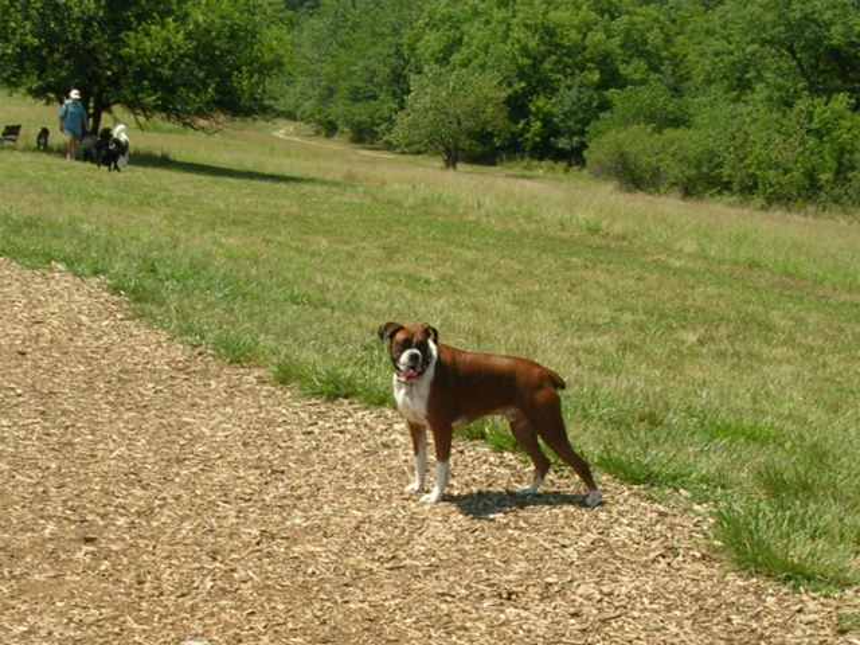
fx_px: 944
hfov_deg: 49.0
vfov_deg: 37.7
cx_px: 430
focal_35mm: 38
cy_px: 322
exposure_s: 1/236
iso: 50
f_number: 5.6
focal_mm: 5.8
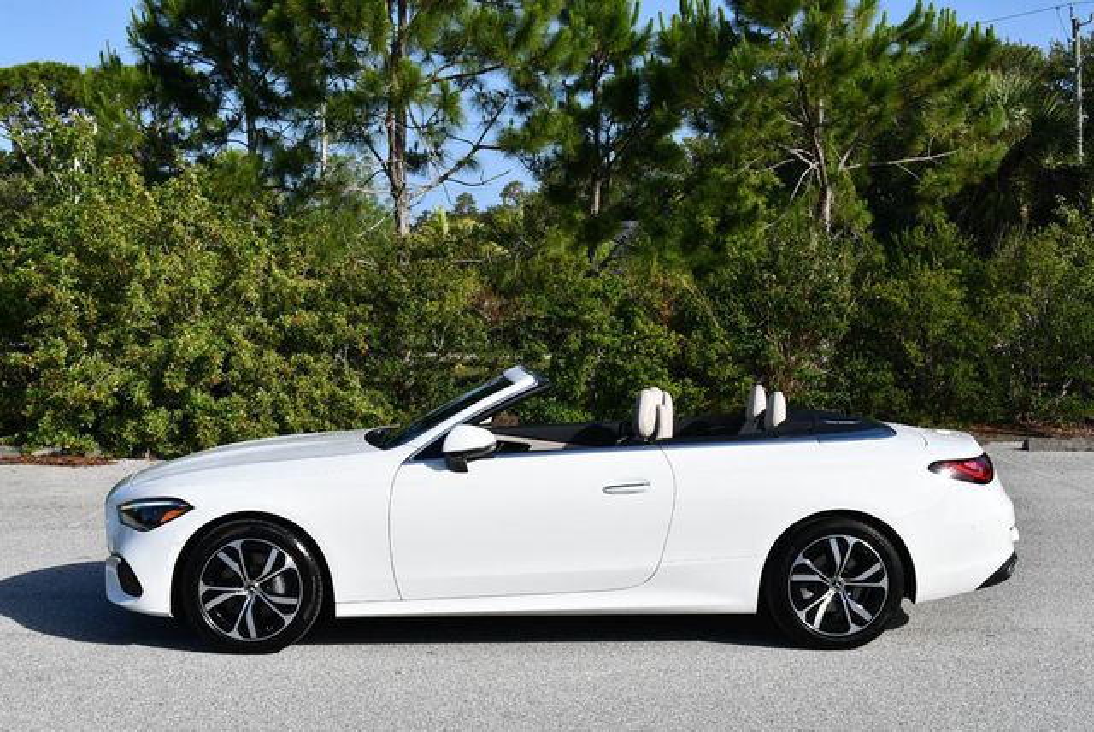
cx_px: 547
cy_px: 366
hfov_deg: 38.2
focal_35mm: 52
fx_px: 1582
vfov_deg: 26.0
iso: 100
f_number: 9
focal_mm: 26
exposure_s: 1/320
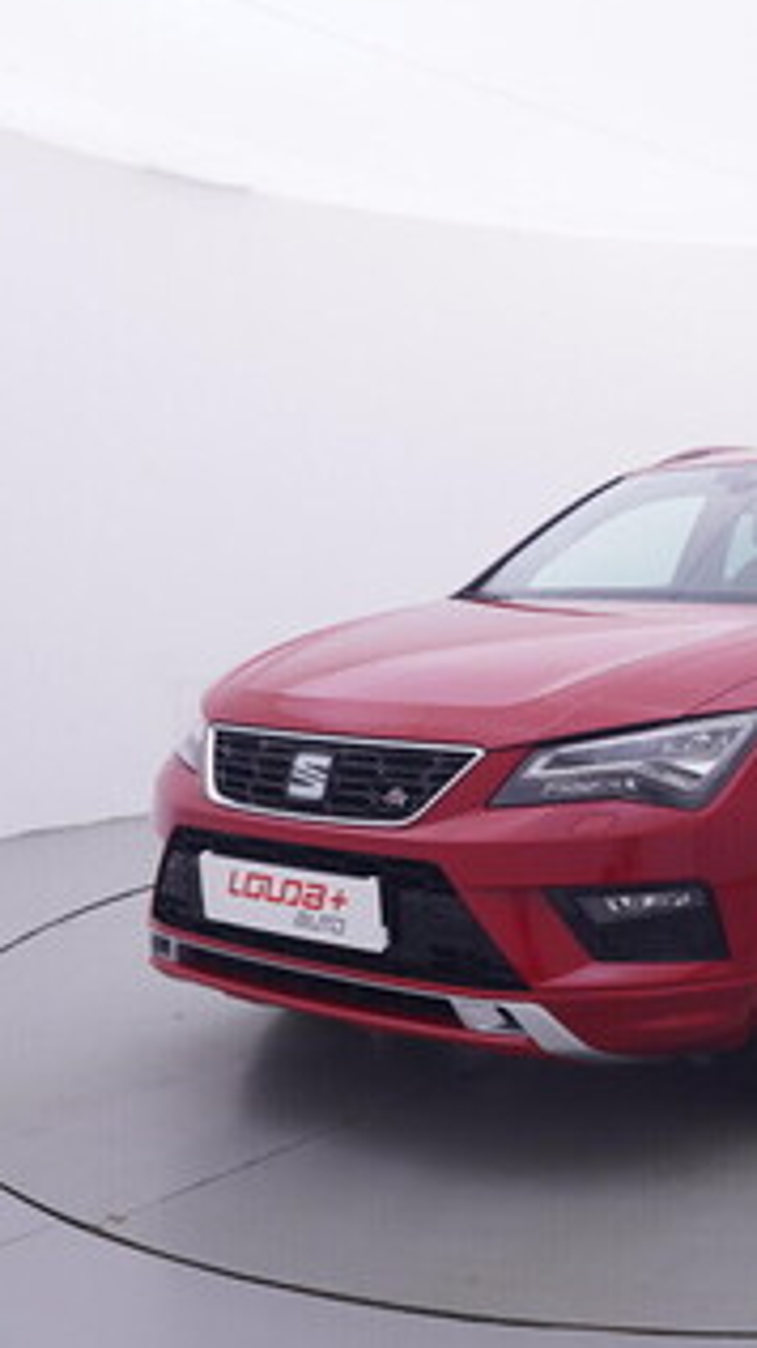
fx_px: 1462
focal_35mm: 41
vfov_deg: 49.5
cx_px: 823
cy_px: 648
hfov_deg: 26.8
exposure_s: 1/80
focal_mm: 15
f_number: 5
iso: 200
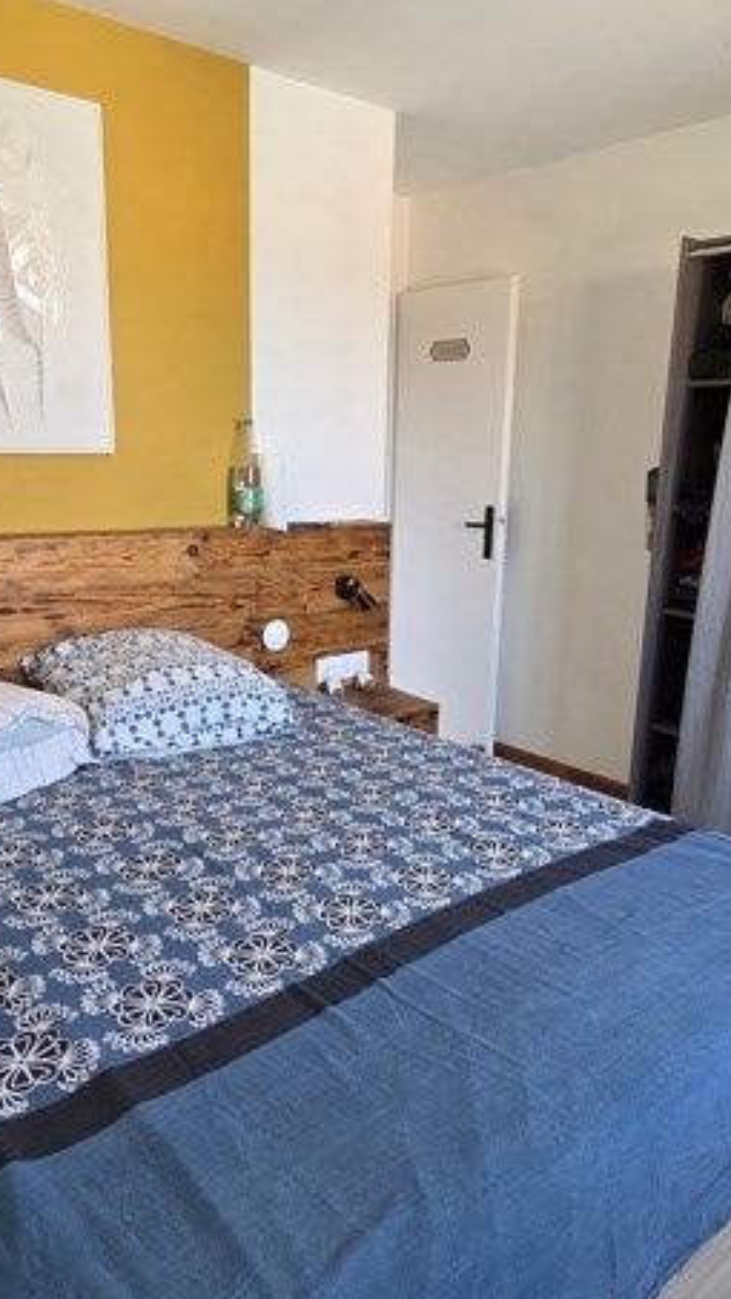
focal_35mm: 25
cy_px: 674
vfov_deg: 74.0
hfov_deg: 46.0
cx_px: 370
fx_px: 861
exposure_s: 1/50
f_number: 2.2
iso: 100
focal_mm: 2.2
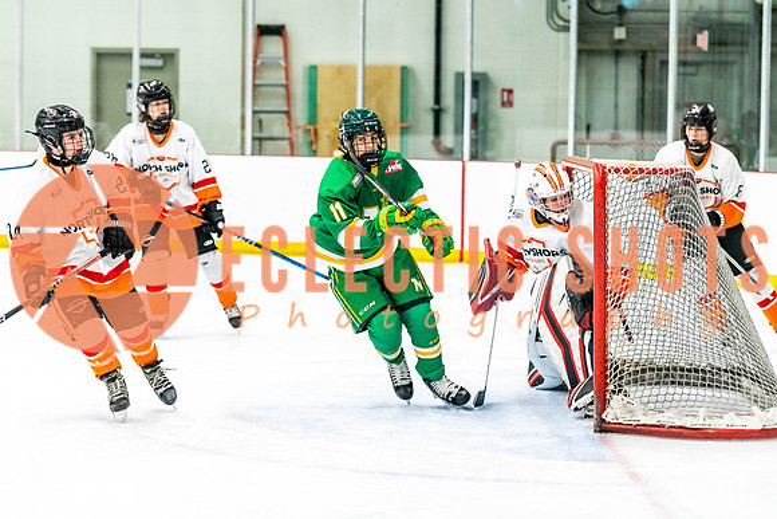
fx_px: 2403
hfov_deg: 18.4
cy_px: 260
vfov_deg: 12.3
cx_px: 362
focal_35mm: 111
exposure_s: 1/640
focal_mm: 102
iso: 2200
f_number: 2.8
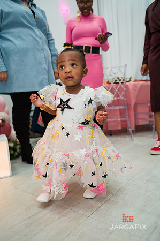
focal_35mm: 28
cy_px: 120
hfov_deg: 46.3
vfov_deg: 65.5
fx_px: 187
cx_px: 80
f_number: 3.2
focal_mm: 28
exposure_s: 1/200
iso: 800
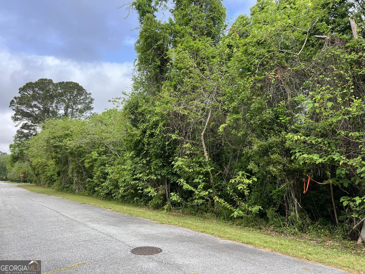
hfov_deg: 67.3
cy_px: 137
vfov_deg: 53.1
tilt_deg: +9.4
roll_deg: -1.3
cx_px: 182
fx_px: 274
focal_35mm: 26
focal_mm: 5.7
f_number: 1.5
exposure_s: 1/687
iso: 50
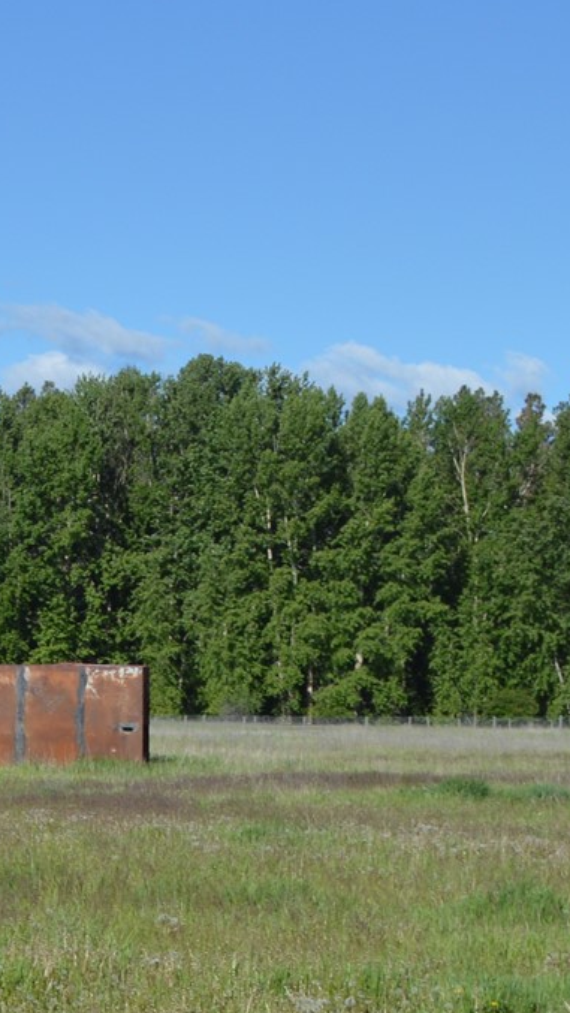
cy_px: 477
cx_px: -614
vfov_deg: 19.3
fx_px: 2981
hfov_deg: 10.0
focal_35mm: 111
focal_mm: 22
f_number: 8
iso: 100
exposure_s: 1/250
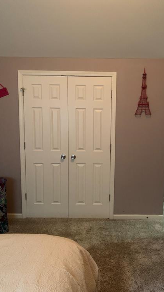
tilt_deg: -6.8
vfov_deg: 66.1
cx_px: 103
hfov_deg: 39.9
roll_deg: -0.2
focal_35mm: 29
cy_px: 144
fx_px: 224
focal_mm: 4.25
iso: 640
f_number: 1.8
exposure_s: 1/30
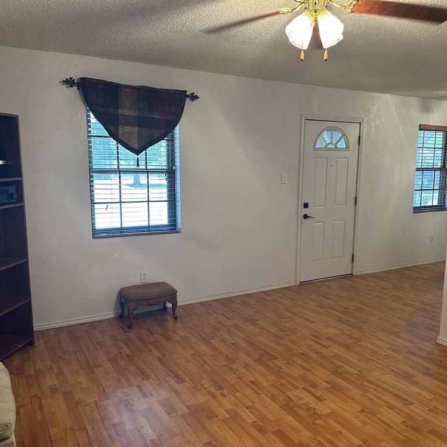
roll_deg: -0.7
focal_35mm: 29
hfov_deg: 55.5
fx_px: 424
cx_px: 243
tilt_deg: -8.3
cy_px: 221
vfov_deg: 55.6
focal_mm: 6.86
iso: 200
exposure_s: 1/60
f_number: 1.78
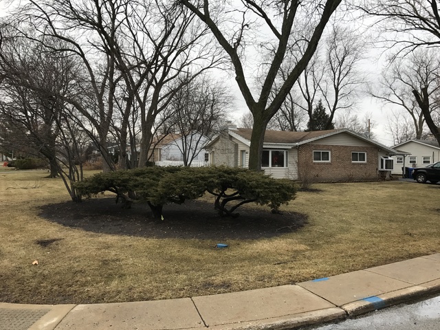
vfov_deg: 49.7
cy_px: 165
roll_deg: -1.6
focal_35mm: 28
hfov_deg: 63.4
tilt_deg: +0.6
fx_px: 356
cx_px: 220
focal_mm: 3.99
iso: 20
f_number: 1.8
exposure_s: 1/179
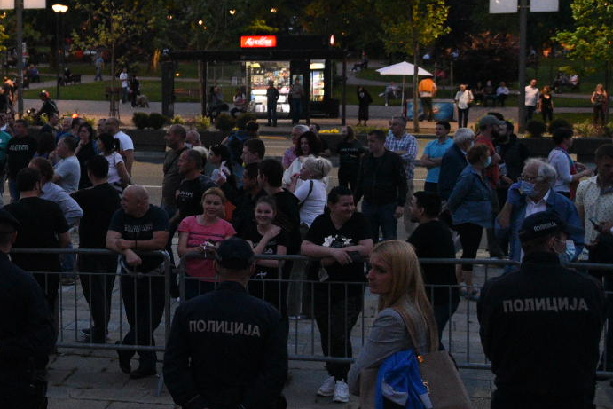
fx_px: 1396
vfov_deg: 16.7
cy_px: 172
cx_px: -67
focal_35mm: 82
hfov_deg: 23.2
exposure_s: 1/250
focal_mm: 35
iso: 5000
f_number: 4
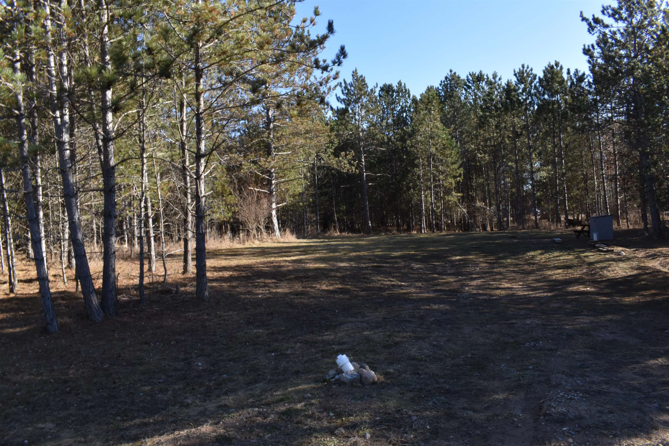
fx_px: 502
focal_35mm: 27
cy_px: 223
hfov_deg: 67.4
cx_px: 334
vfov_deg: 47.9
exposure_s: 1/60
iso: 500
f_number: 22
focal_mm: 18
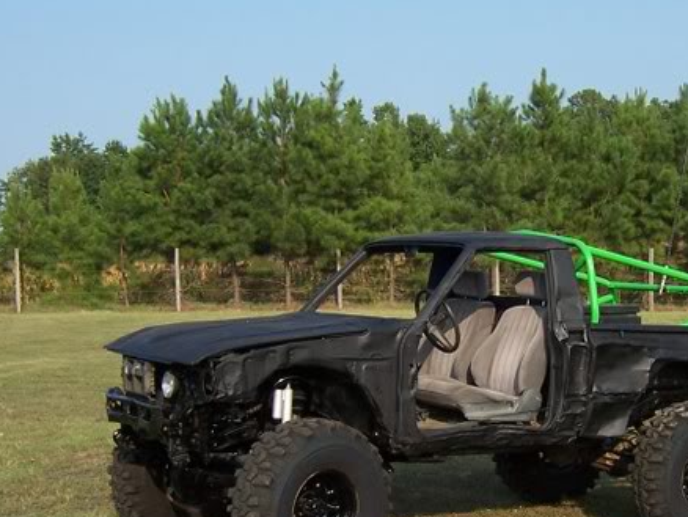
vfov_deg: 20.1
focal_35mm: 73
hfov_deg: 26.5
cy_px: 355
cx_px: 471
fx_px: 1452
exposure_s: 1/750
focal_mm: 6.7
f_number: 4
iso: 80
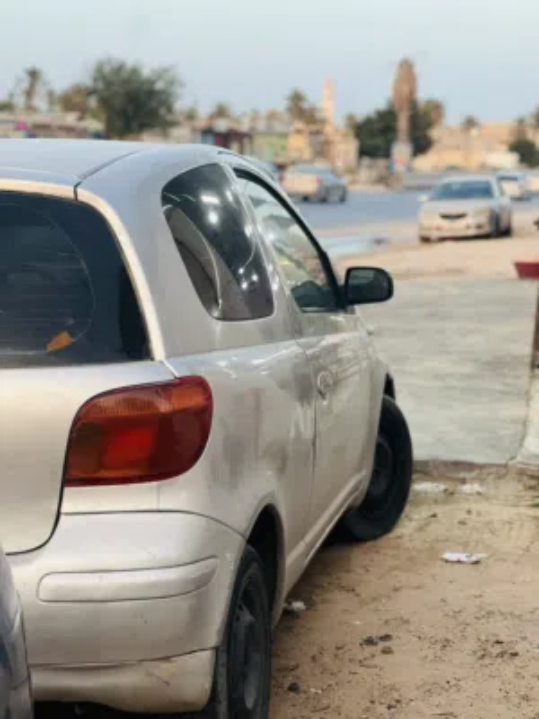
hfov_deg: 19.1
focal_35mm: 77
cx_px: 270
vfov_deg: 25.3
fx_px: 1599
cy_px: 360
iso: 200
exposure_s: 1/100
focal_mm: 9
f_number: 2.8
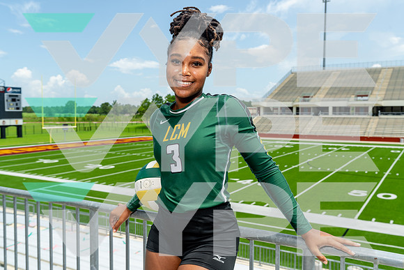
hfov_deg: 55.8
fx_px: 382
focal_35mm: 34
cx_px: 202
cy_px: 135
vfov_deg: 38.9
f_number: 8
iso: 100
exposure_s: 1/125
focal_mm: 34
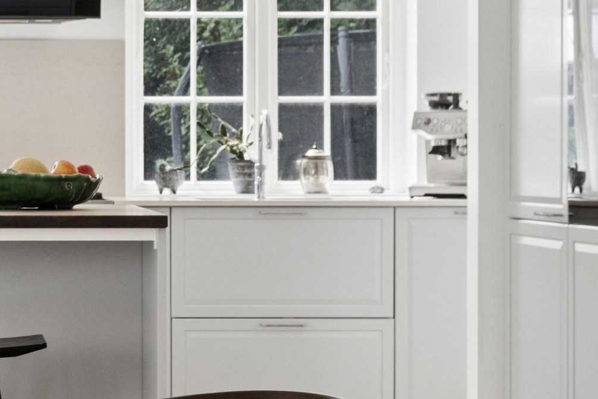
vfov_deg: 12.8
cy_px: 138
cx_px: -6
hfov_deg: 18.6
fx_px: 1778
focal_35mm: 107
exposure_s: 1/100
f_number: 8
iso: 500
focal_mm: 24
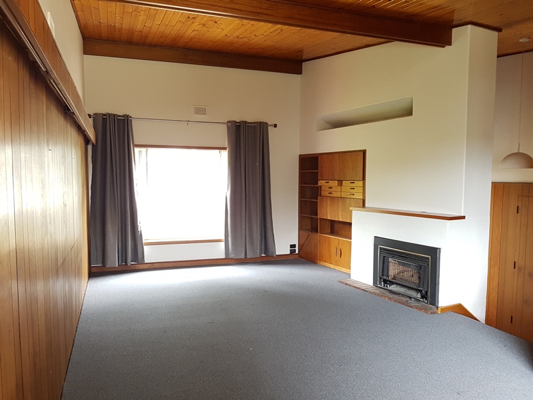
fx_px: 400
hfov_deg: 67.3
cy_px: 200
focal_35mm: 26
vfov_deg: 53.1
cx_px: 266
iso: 160
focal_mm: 4.2
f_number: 1.7
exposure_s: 1/25
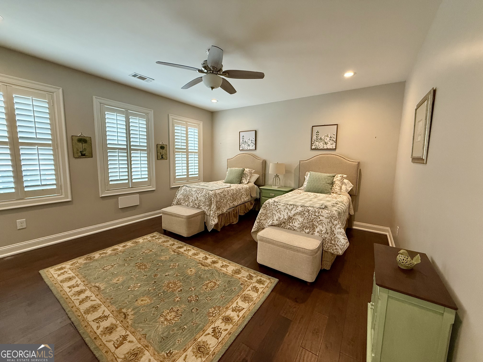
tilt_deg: -6.0
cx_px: 242
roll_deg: -0.9
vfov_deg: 85.7
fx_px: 195
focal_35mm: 14
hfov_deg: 102.1
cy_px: 181
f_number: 2.2
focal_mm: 2.22
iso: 320
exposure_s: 1/120
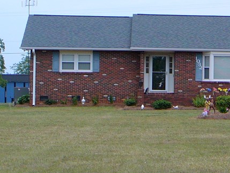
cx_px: 232
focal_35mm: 117
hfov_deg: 16.5
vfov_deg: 12.7
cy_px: 95
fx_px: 778
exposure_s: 1/800
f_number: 3.4
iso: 80
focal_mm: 7.3
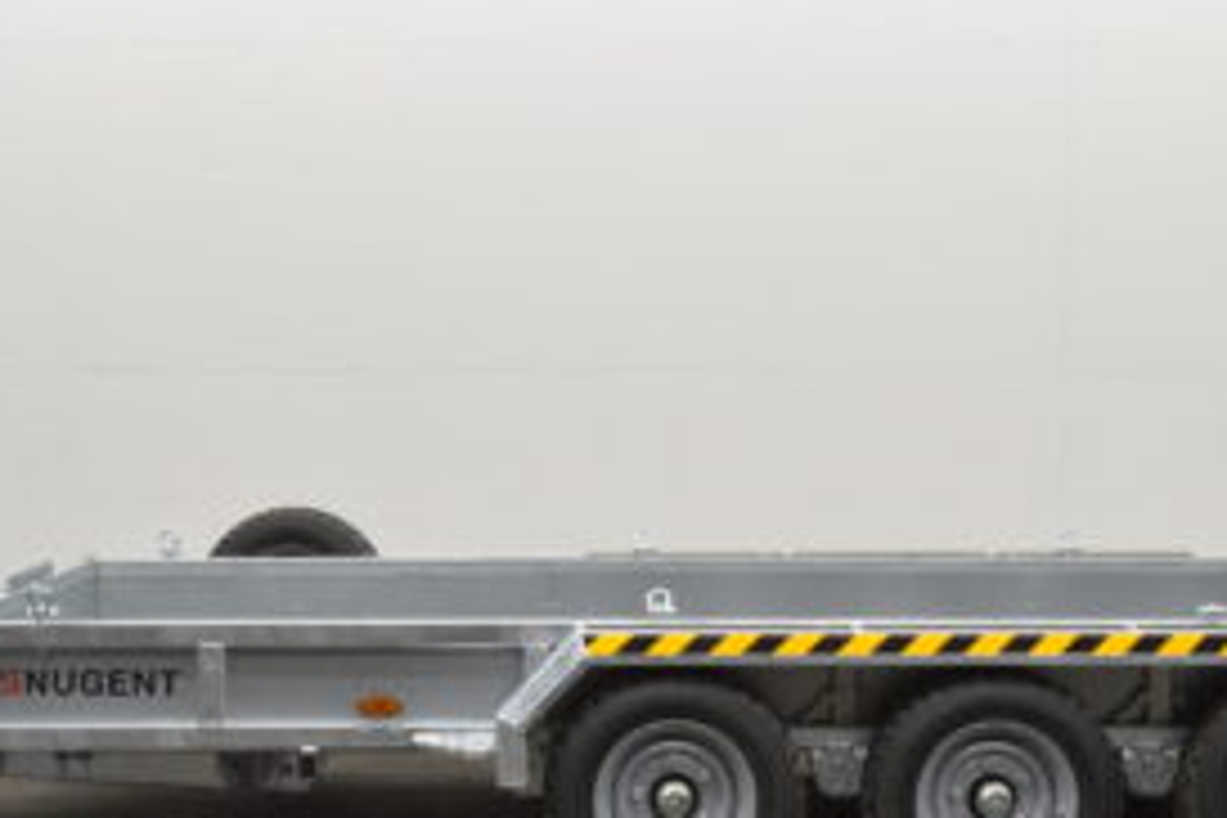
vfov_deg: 17.3
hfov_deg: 25.7
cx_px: 652
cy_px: 492
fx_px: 2692
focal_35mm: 79
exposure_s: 1/1.6
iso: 100
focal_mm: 24
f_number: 11
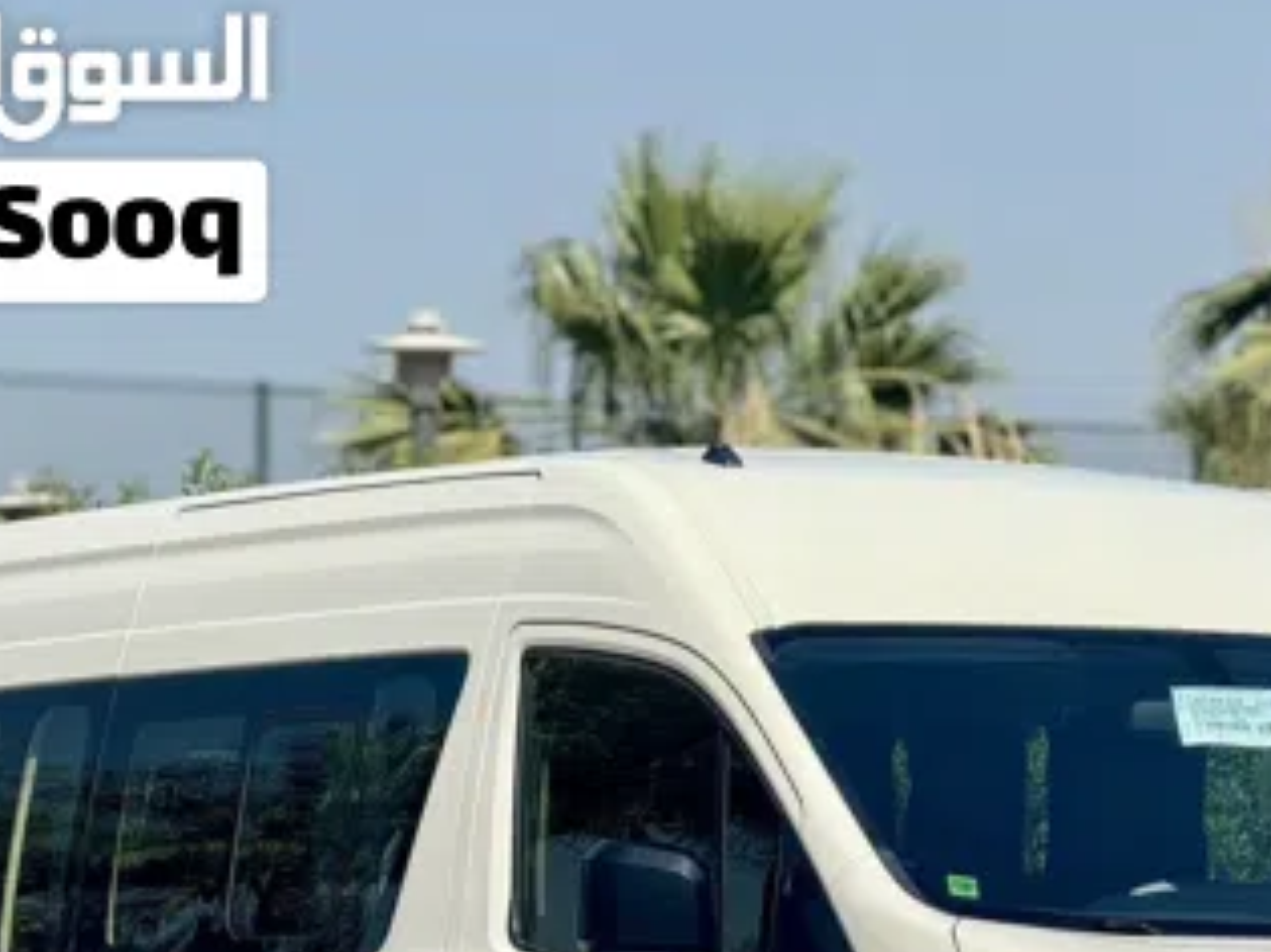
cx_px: 876
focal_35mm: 244
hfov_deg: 8.1
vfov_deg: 6.1
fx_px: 8956
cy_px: 883
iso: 64
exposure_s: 1/2933
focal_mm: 15.66
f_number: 2.8
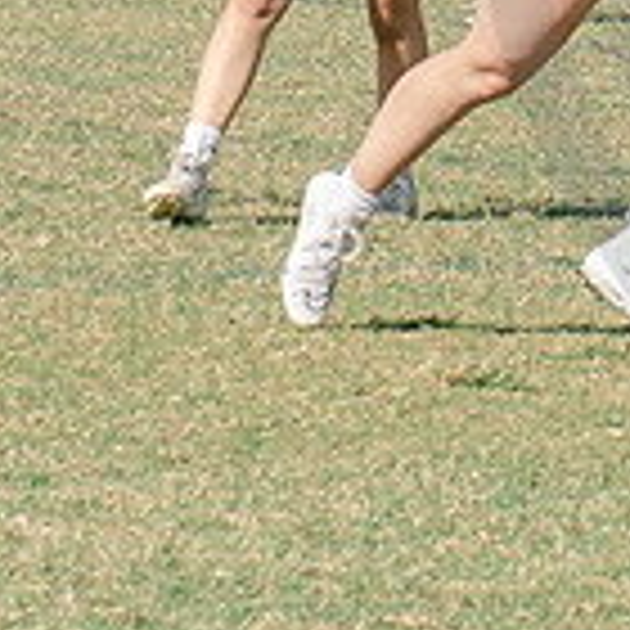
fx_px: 13425
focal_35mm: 652
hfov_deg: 2.7
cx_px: 1022
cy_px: -244
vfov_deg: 2.7
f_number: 5.6
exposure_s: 1/1250
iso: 250
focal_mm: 70
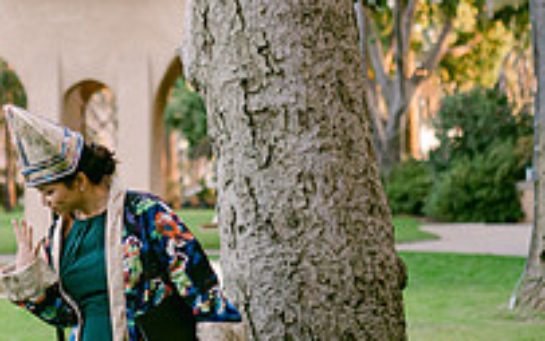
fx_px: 1515
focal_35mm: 102
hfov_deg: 20.1
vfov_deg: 12.8
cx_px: 72
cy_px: 86
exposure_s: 1/1600
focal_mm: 35
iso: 1000
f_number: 1.4
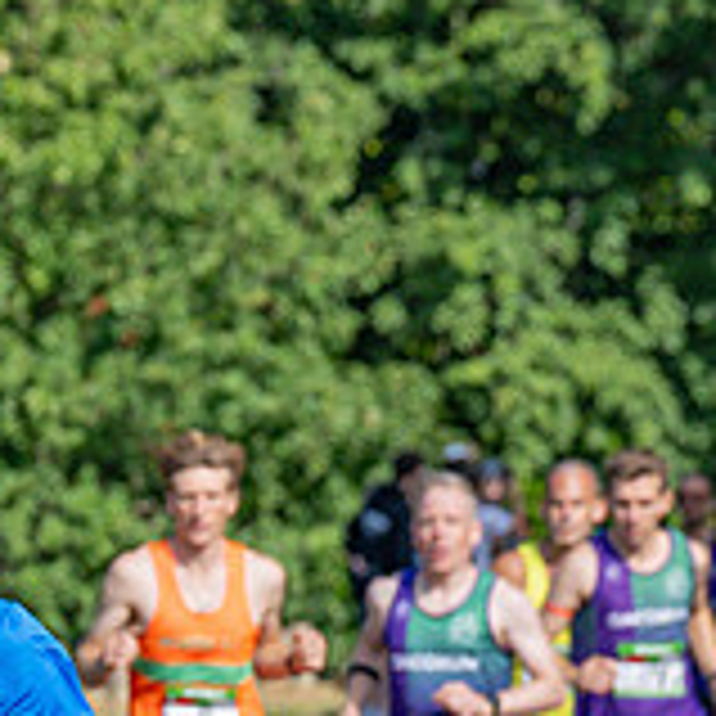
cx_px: -241
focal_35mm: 530
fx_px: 12403
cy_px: 1009
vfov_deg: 3.3
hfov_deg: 3.3
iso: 400
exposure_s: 1/3200
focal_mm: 98
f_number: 4
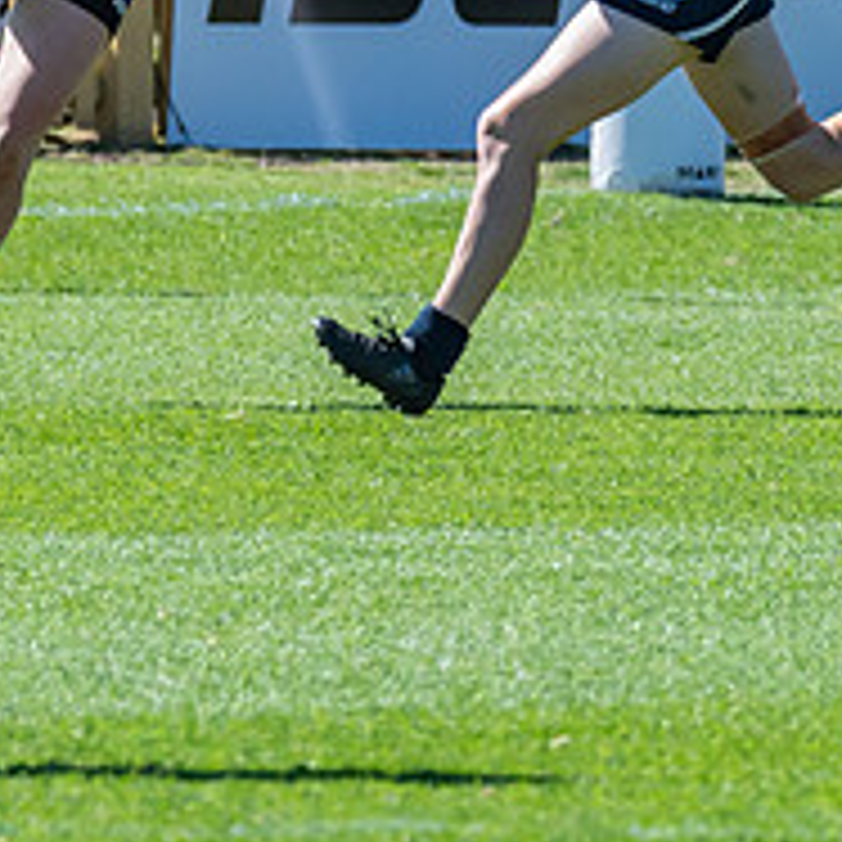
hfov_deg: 1.2
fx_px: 39408
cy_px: 157
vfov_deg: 1.2
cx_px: 65
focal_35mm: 1432
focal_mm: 320
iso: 800
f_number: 10
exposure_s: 1/1250
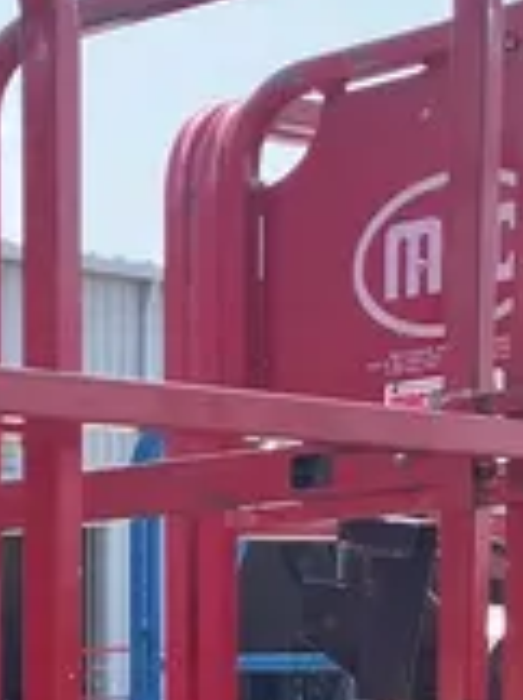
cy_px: 1143
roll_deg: +2.0
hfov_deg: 10.9
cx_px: -428
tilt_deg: -4.8
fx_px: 2565
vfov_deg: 14.2
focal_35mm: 127
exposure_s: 1/759
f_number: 1.8
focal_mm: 3.99
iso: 32
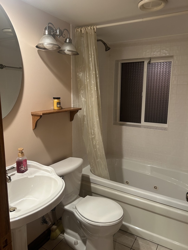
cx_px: 94
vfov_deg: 67.3
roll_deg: -1.5
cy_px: 125
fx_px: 188
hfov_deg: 53.1
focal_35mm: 26
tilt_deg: -8.5
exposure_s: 1/60
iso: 160
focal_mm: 5.7
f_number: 1.5
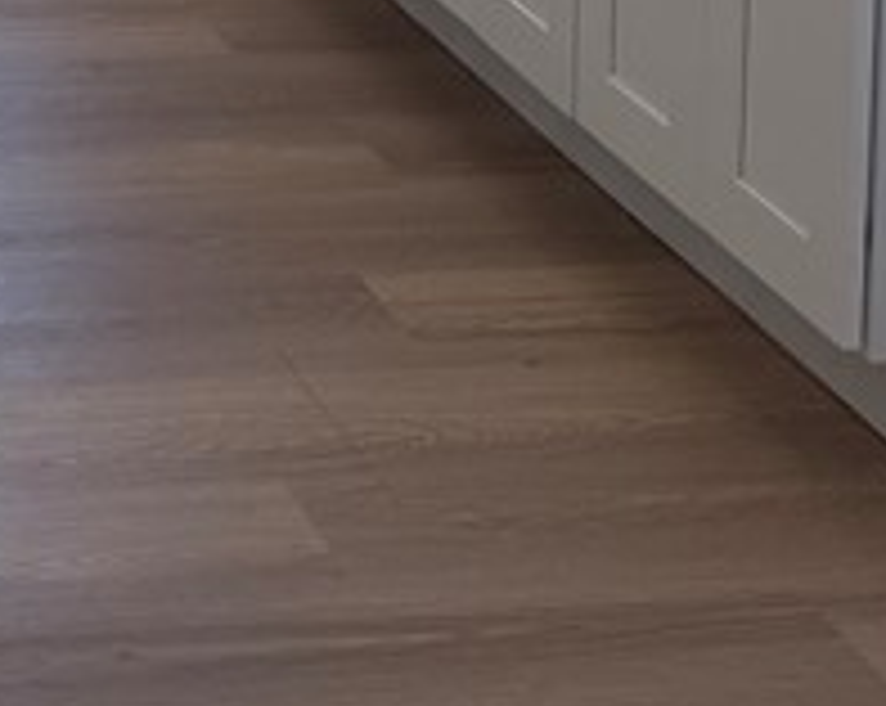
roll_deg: -1.1
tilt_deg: -2.1
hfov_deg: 15.2
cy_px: -845
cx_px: -175
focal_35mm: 122
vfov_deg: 11.1
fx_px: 3194
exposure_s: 1/297
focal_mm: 6.76
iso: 80
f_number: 1.78
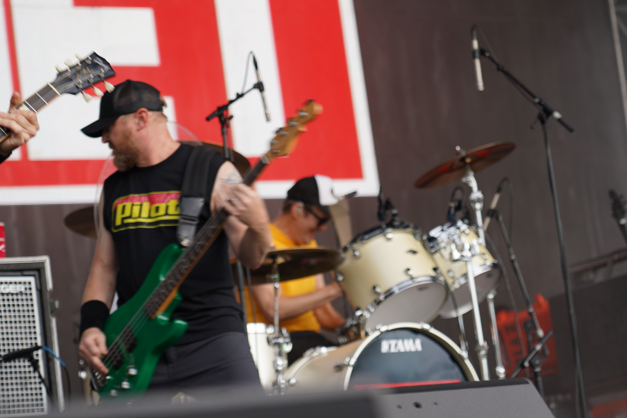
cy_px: 163
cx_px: 307
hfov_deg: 15.4
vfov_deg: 10.3
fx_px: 2316
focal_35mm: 133
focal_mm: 105
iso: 100
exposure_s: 1/125
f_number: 4
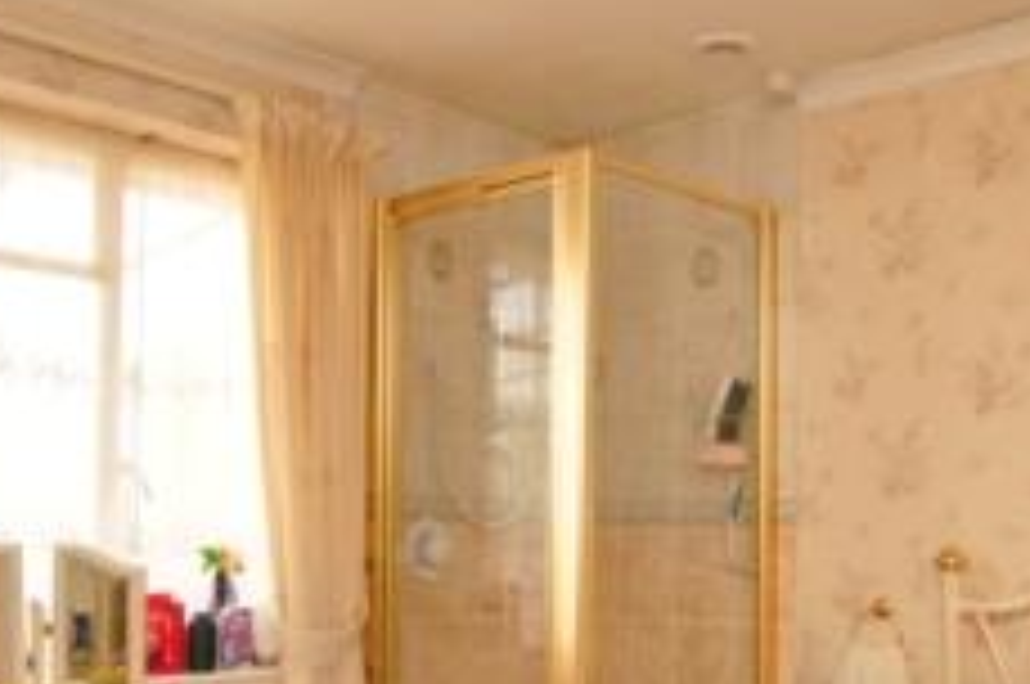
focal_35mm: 43
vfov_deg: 30.7
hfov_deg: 45.3
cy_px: 495
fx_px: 1229
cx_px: 616
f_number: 4
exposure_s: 1/40
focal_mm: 10
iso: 200
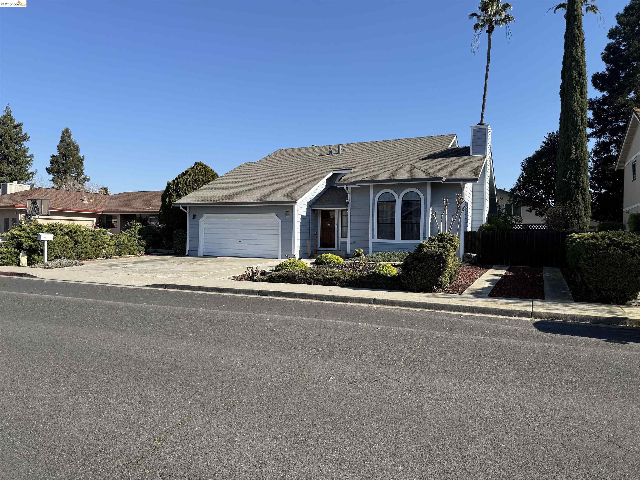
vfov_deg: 56.8
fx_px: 444
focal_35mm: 24
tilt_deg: +0.4
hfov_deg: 71.6
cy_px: 240
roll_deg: -1.0
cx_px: 320
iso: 80
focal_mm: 6.76
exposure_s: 1/3584
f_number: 1.78
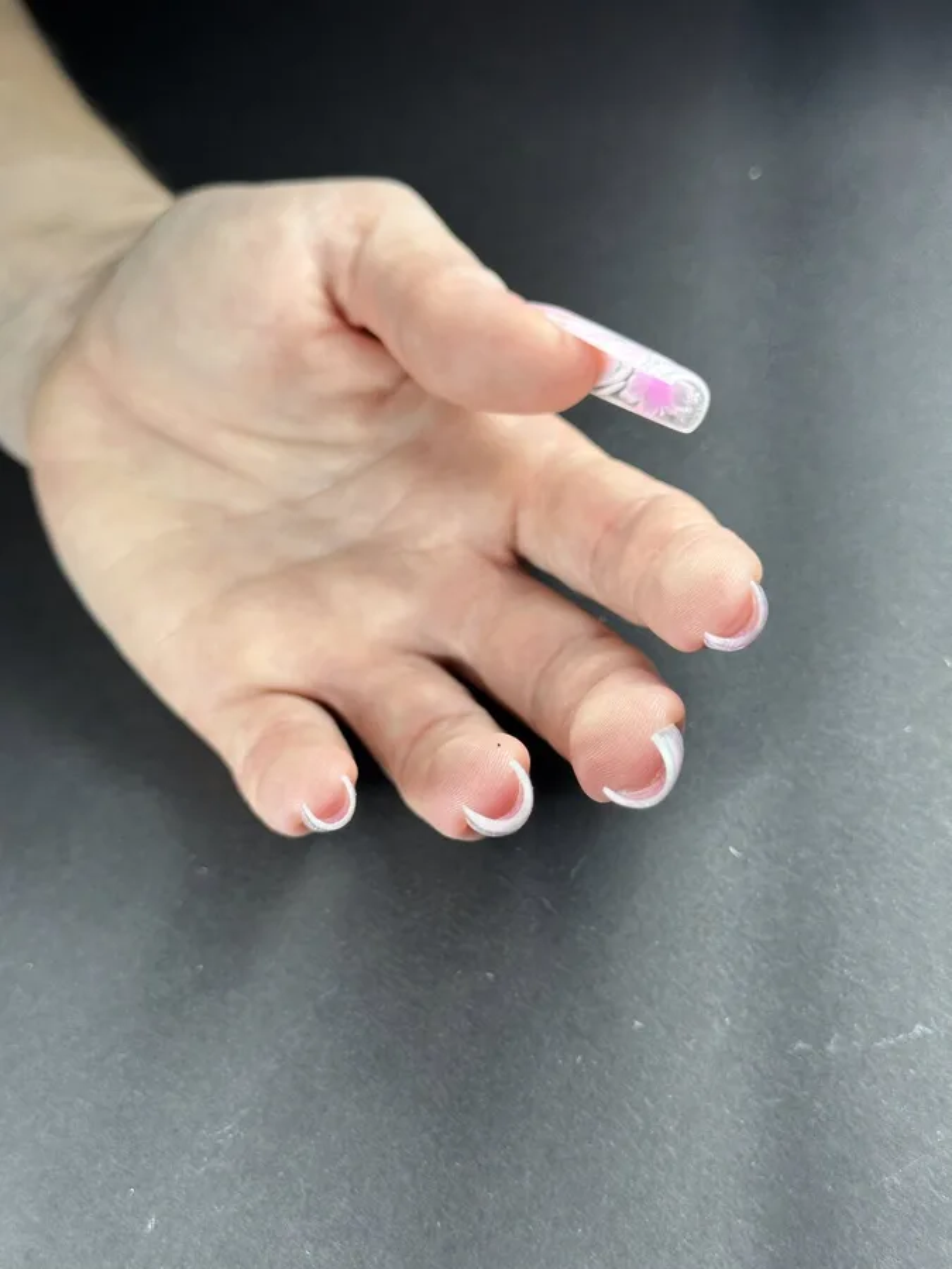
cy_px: 634
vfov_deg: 39.7
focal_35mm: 48
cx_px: 476
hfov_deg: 30.3
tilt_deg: -48.2
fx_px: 1760
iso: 64
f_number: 1.78
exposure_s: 1/419
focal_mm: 6.86
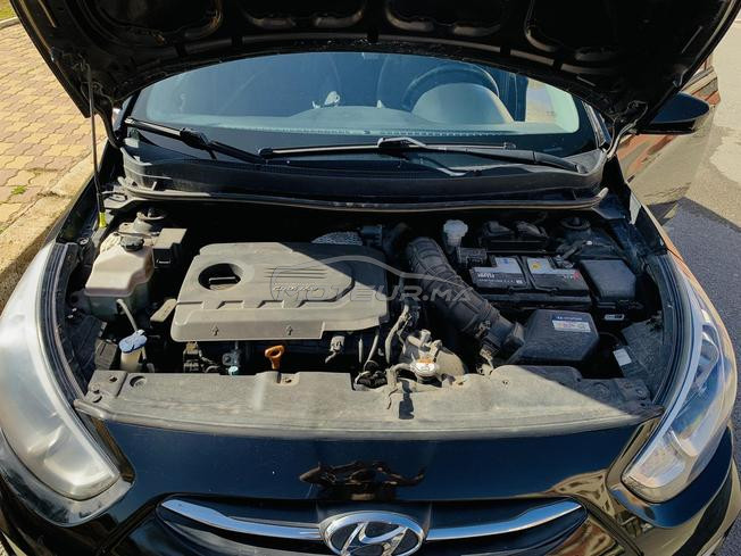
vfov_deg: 53.1
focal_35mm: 26
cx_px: 370
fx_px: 557
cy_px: 278
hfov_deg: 67.3
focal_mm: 4.25
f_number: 1.8
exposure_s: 1/459
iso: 25
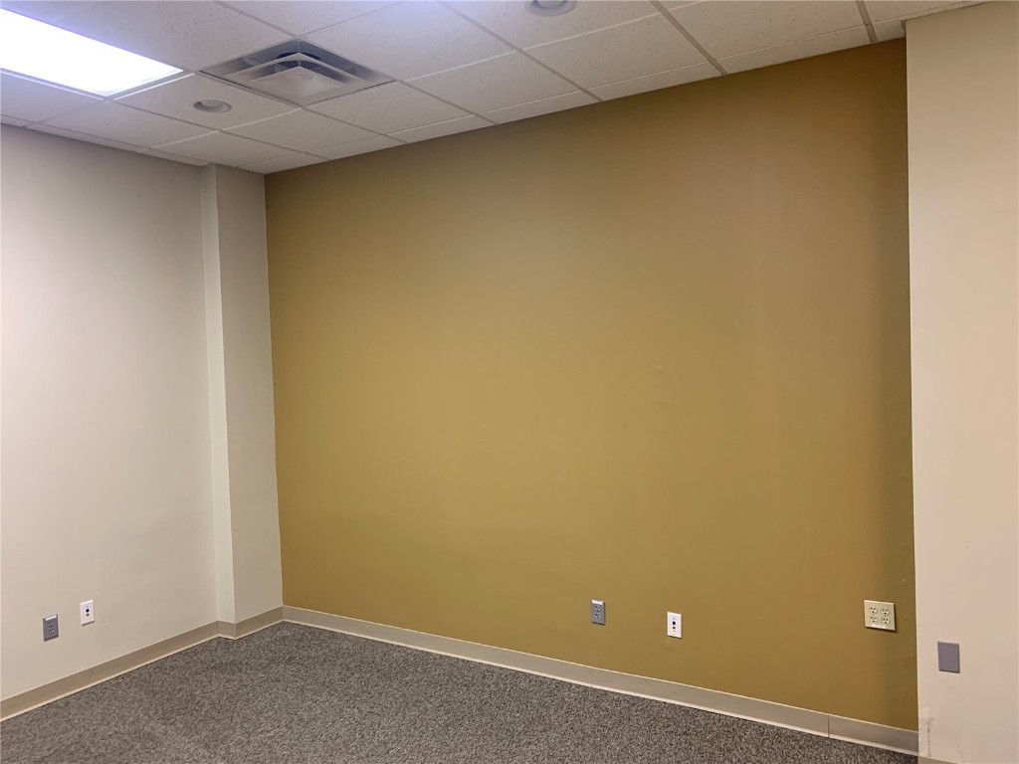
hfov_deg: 67.3
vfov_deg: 53.1
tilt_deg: -2.5
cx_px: 510
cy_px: 382
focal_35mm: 26
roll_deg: +1.7
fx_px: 765
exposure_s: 1/60
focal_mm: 4.25
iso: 125
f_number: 1.8
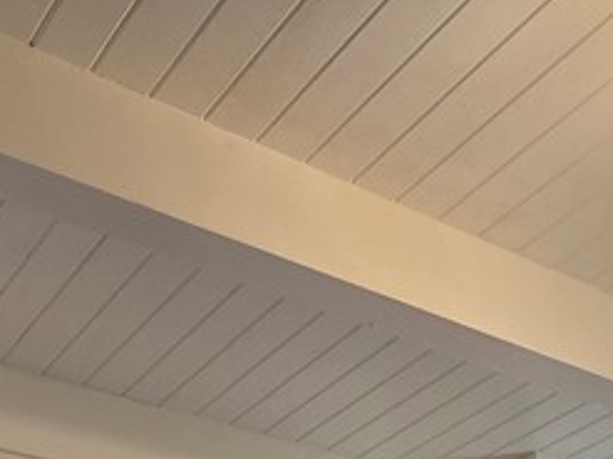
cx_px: -10
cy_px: 858
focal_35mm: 54
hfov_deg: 32.5
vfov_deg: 19.2
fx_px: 956
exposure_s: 1/120
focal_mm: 2.2
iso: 160
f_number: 2.2
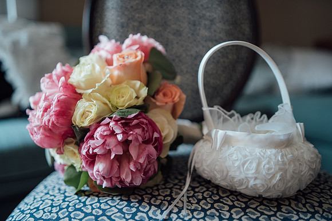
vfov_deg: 37.9
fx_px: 323
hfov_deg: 54.4
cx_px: 166
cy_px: 110
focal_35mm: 35
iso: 400
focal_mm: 35
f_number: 1.4
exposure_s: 1/200
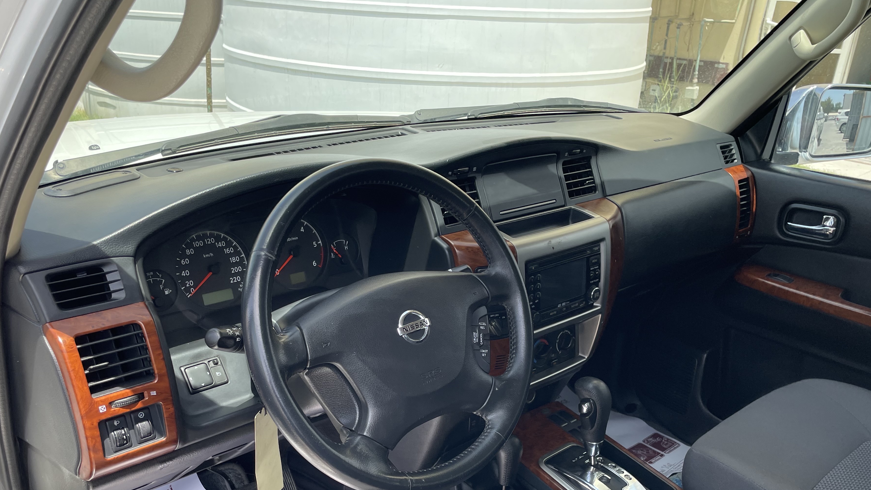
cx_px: 428
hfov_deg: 61.0
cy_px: 367
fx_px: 739
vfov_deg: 35.9
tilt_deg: -27.8
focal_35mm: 32
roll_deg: -3.4
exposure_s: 1/425
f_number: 1.6
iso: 32
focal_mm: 4.2
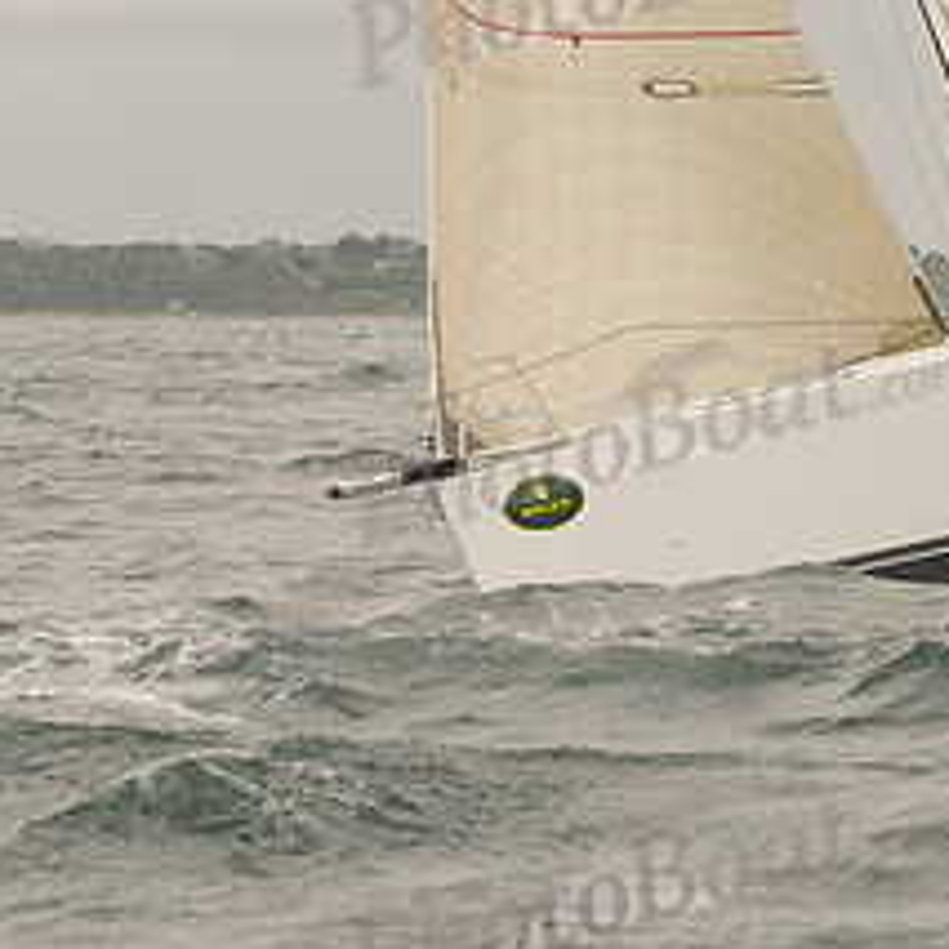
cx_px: 1203
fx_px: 9243
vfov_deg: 5.9
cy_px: 140
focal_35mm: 298
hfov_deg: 5.8
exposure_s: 1/1000
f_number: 4.5
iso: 200
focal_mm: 86
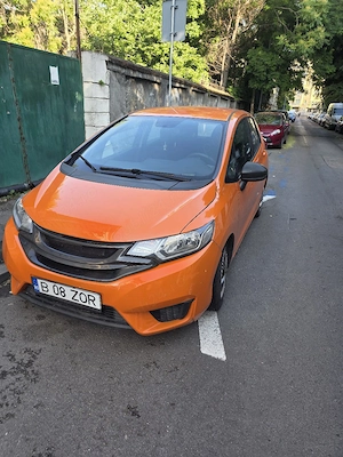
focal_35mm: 23
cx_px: 172
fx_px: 304
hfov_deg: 58.9
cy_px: 228
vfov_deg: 73.9
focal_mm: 6.3
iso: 40
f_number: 1.7
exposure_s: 1/182
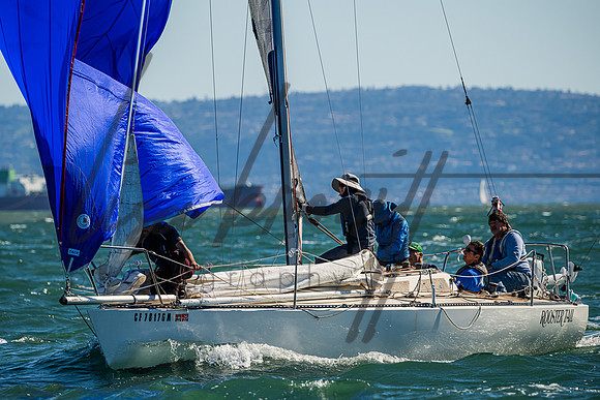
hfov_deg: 5.2
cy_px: 200
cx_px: 300
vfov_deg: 3.4
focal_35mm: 400
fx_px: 6668
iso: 400
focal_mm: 400
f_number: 8
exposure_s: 1/2000
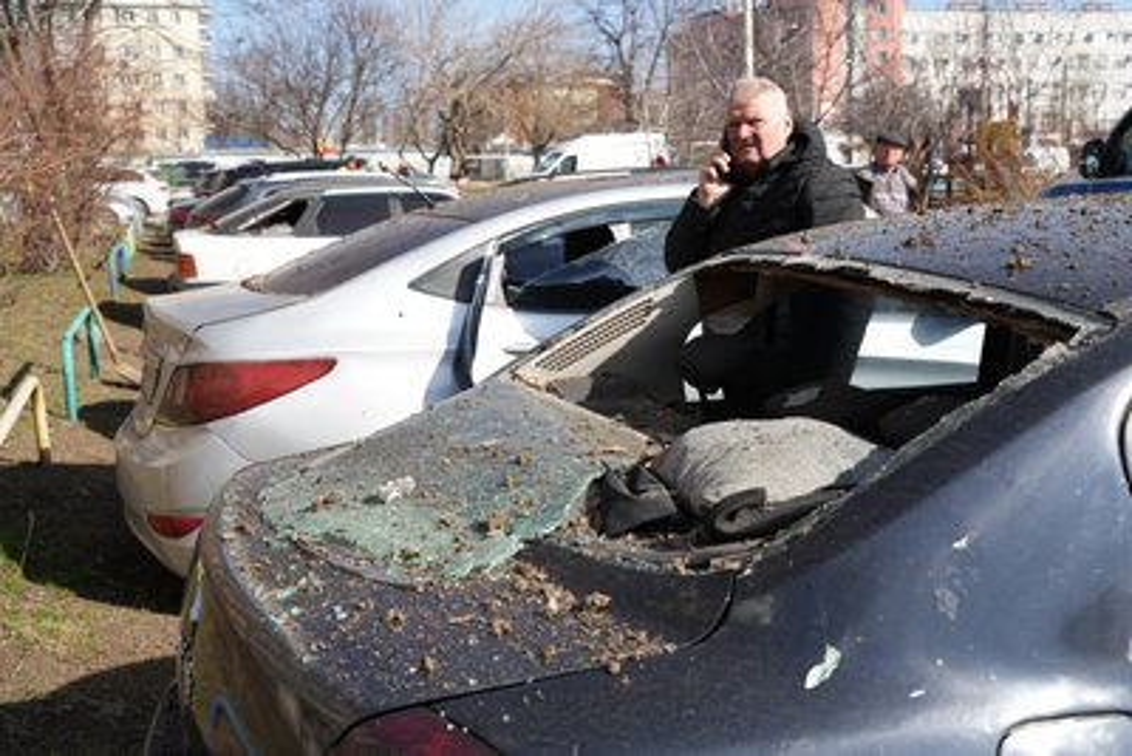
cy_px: 378
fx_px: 1290
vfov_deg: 32.7
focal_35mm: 41
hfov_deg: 47.4
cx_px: 566
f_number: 6.3
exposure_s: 1/250
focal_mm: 41
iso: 100
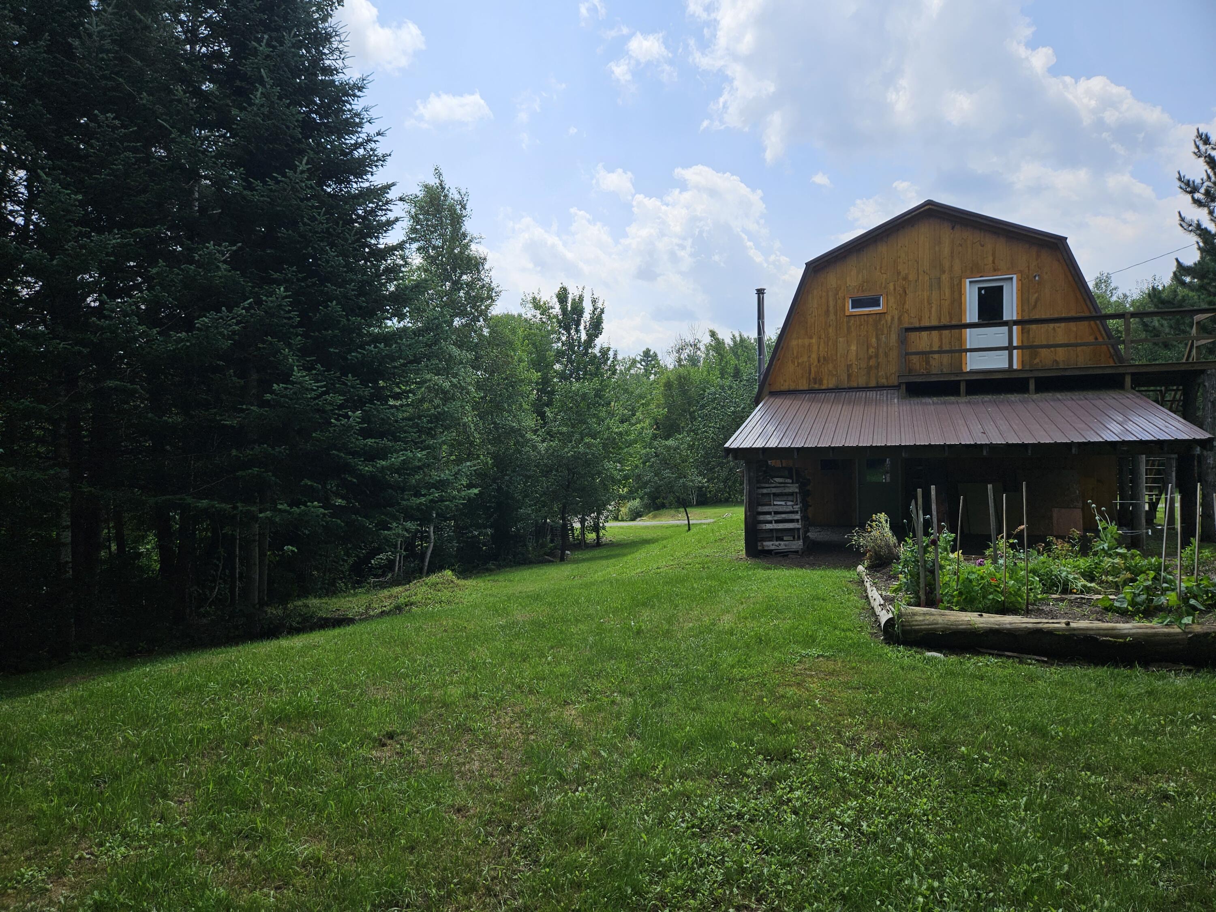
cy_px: 456
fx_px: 808
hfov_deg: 73.9
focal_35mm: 23
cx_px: 608
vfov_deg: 58.9
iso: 25
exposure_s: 1/2082
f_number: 1.8
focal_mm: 5.4
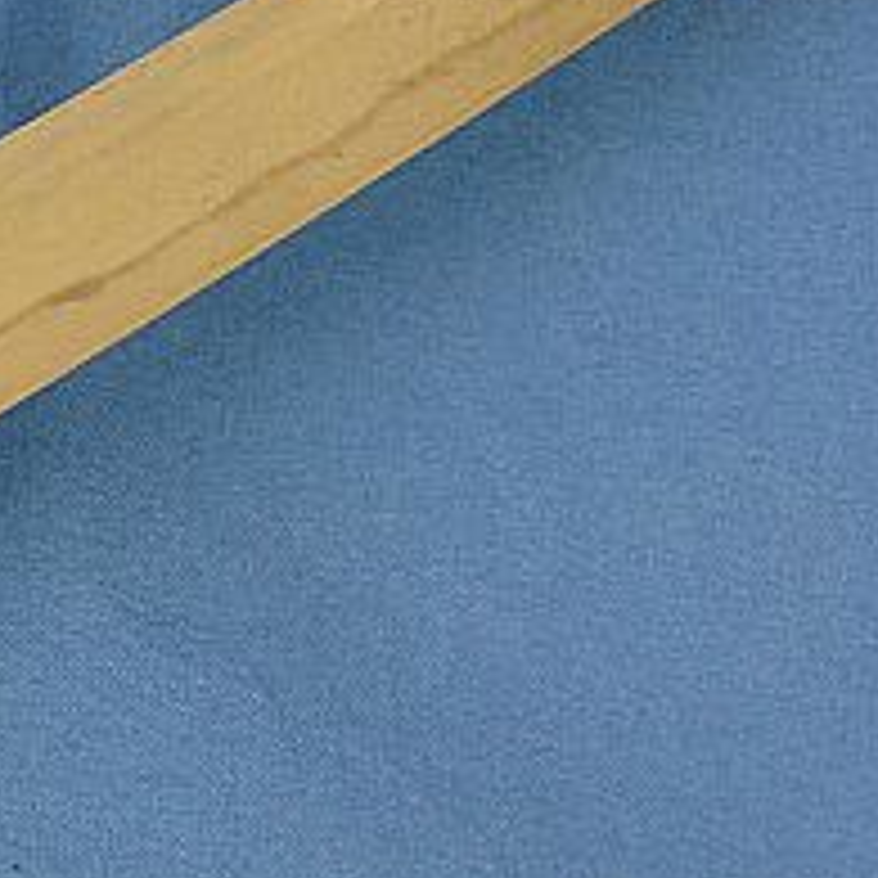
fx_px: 3759
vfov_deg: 13.3
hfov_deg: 13.2
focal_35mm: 131
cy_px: 209
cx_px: 126
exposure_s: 1/60
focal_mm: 6.4
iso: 200
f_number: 3.7
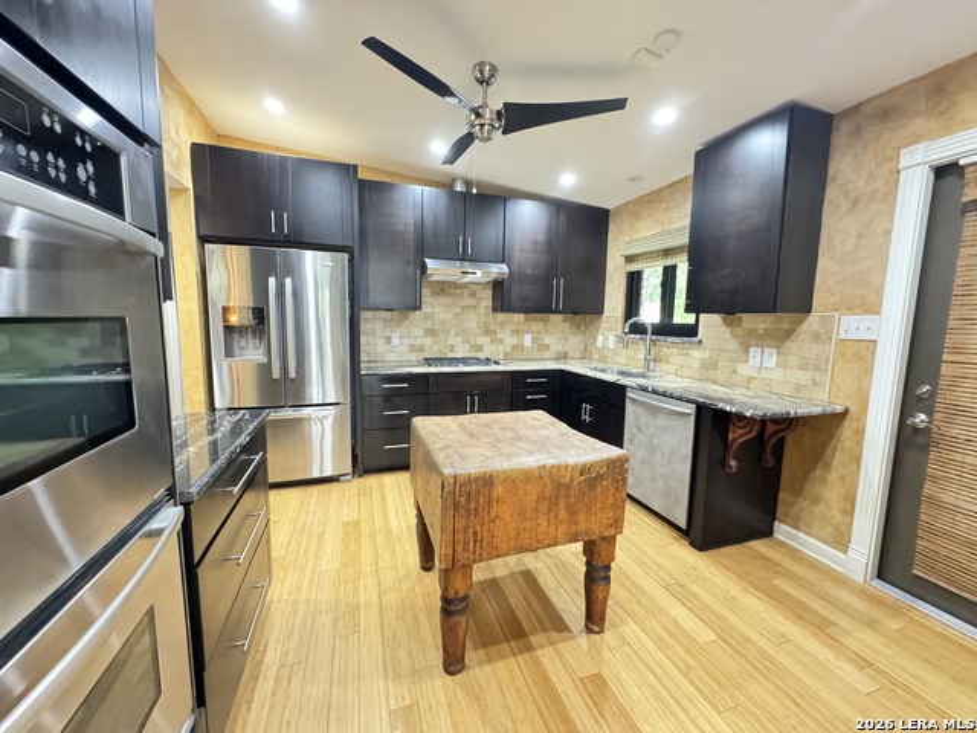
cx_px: 488
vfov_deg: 85.7
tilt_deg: -8.0
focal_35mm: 14
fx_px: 395
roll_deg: -0.7
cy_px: 366
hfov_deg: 102.1
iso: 1000
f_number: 2.2
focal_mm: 2.22
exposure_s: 1/40
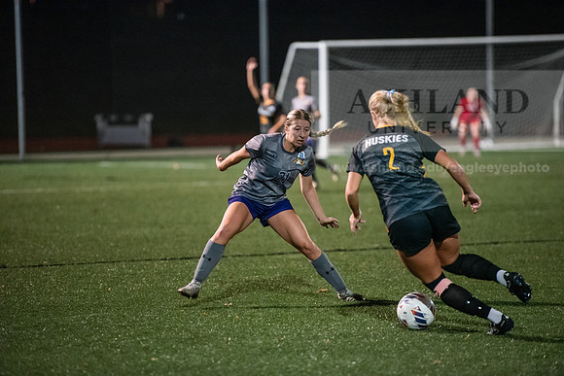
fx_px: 3134
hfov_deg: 10.3
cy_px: 188
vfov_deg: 6.9
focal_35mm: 200
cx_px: 282
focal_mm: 200
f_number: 2.8
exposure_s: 1/1000
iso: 8000
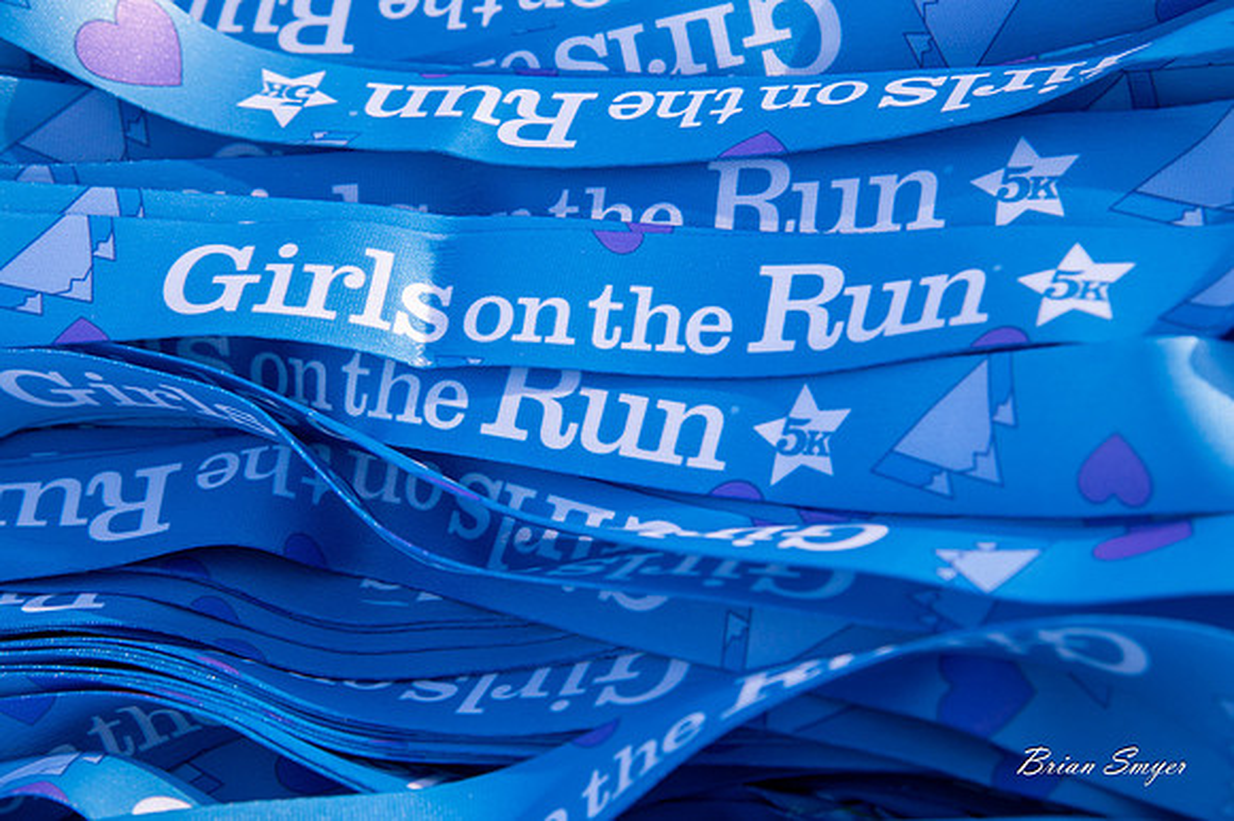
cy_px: 410
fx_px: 4111
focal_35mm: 120
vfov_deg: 11.4
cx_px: 617
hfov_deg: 17.1
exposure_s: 1/320
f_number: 11
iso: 500
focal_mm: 120
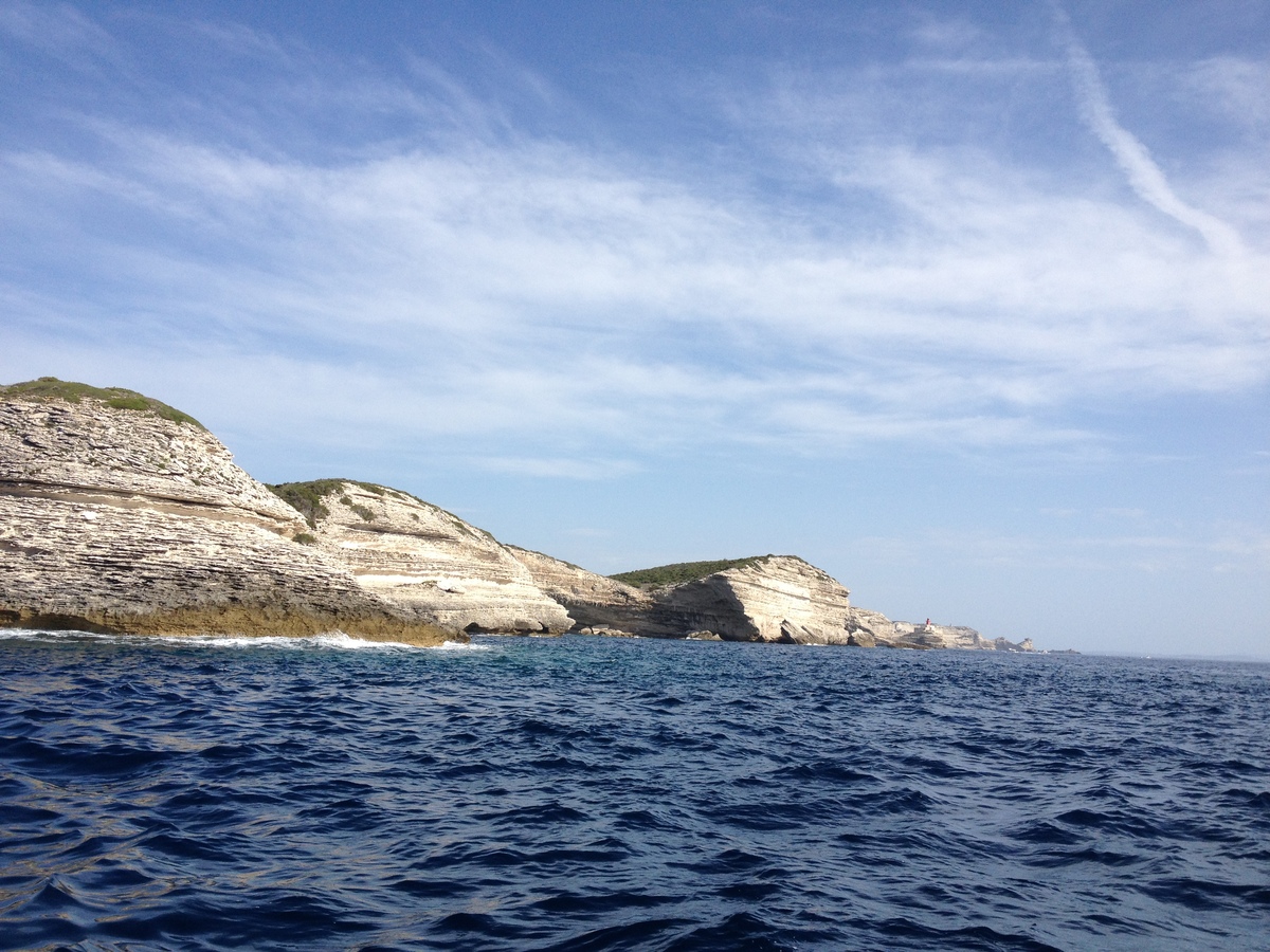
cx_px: 635
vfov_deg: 40.7
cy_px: 476
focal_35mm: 35
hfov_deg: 52.6
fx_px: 1284
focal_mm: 4.28
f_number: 2.4
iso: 64
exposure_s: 1/2123
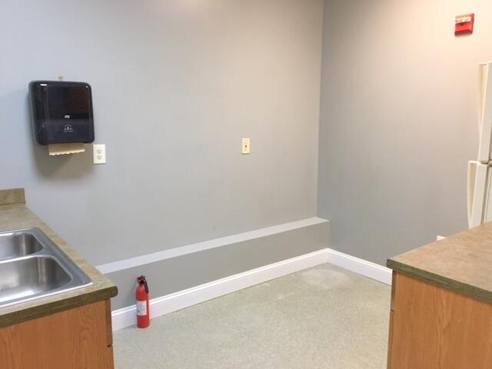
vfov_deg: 48.2
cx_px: 246
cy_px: 184
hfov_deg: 61.7
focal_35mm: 29
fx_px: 412
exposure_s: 1/30
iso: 125
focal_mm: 4.15
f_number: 2.2
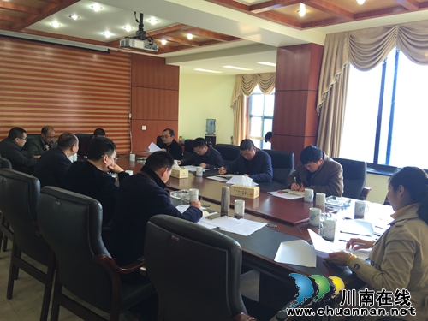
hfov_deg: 61.7
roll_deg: -1.9
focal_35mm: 29
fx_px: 359
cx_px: 214
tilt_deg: -6.4
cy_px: 160
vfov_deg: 48.2
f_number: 2.2
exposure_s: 1/50
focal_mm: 4.15
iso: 40
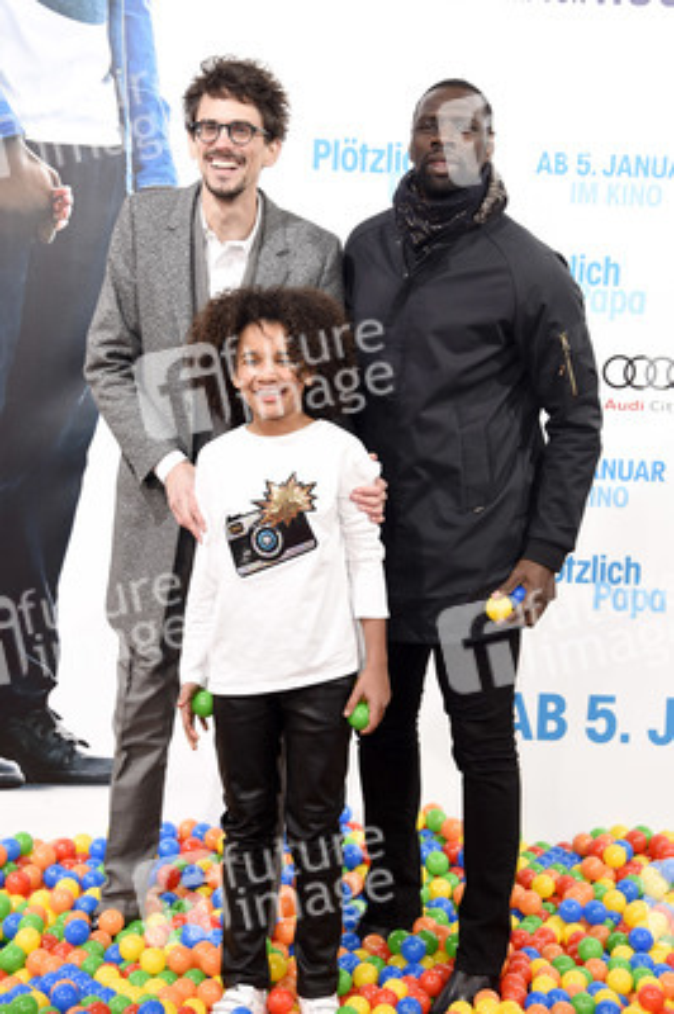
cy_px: 507
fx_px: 2025
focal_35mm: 72
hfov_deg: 18.9
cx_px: 337
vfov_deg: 28.1
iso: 500
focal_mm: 72
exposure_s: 1/200
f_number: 5.6
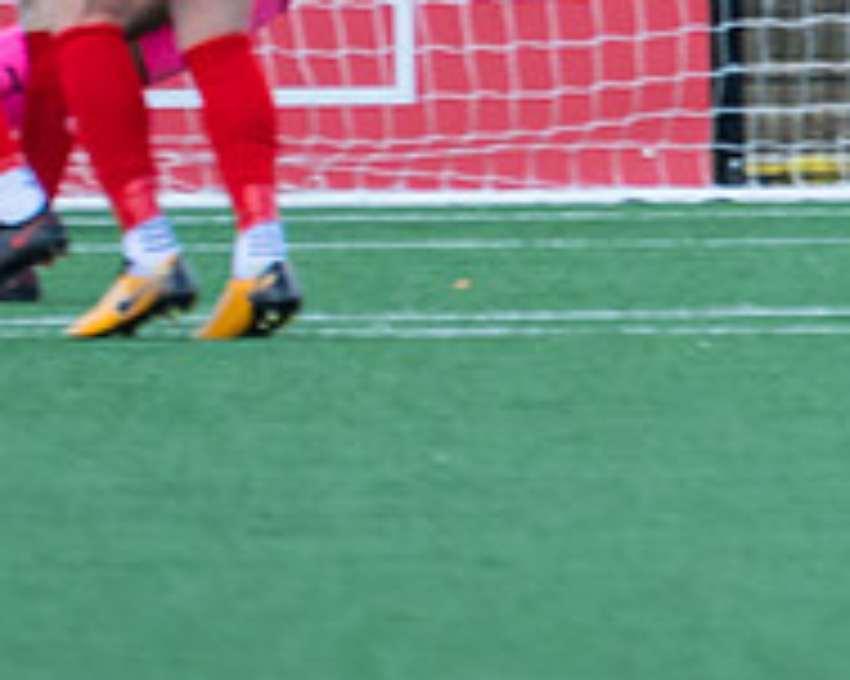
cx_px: 1006
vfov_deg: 0.8
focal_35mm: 2032
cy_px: 66
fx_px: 51092
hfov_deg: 1.0
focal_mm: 280
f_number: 4
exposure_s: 1/800
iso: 400
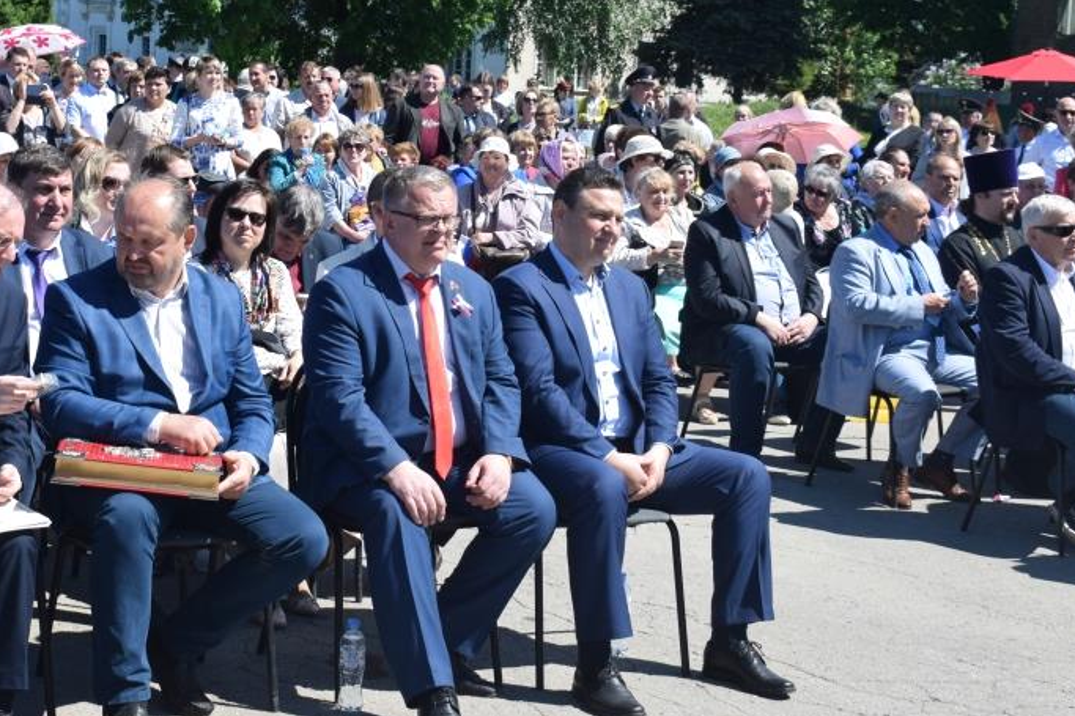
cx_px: 313
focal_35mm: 70
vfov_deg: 19.4
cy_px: 207
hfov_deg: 28.7
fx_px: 2082
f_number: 9
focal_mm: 31
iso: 200
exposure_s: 1/320
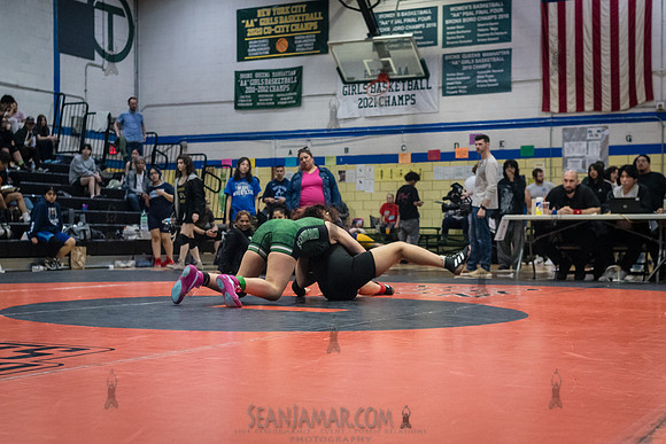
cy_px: 261
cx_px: 315
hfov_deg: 35.1
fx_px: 1051
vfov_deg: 23.8
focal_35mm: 57
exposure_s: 1/500
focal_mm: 35
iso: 5000
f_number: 3.2
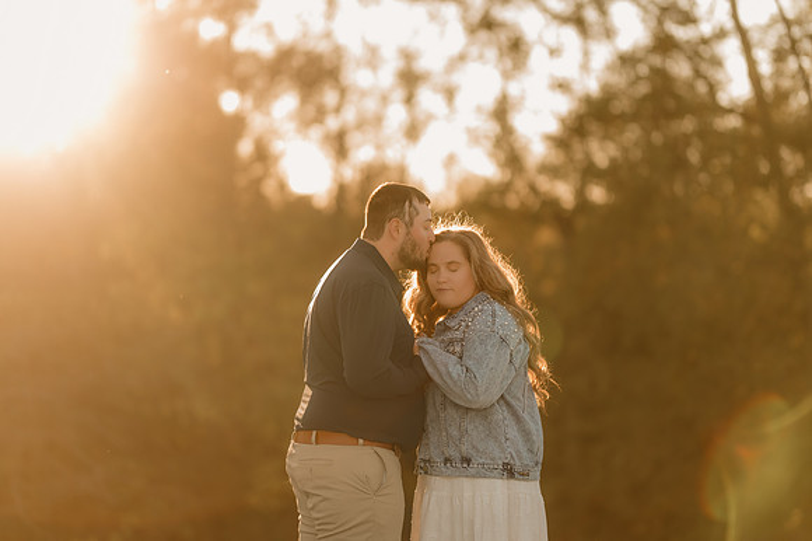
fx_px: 1916
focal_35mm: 85
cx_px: 406
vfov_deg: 16.1
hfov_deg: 23.9
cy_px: 270
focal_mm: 85
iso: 50
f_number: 1.4
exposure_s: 1/500
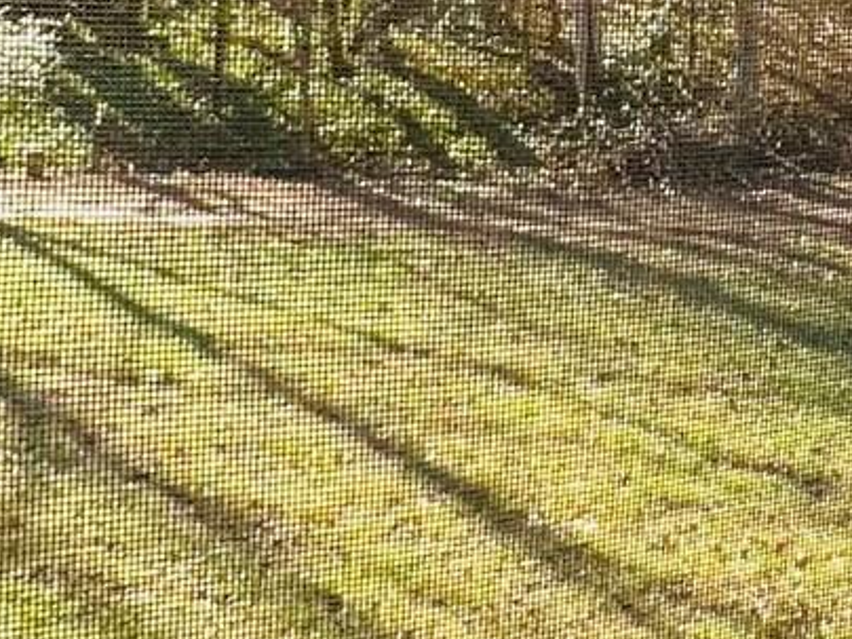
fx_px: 1748
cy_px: -171
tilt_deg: +1.7
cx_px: 968
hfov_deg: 25.2
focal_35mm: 71
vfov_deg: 19.3
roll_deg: -0.9
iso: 40
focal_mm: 2.22
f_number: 2.2
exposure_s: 1/248
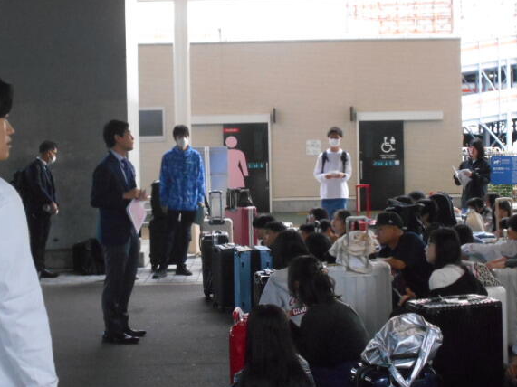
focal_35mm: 65
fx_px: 971
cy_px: 172
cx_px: 241
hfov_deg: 29.8
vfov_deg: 22.6
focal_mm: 10
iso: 800
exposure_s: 1/50
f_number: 4.9
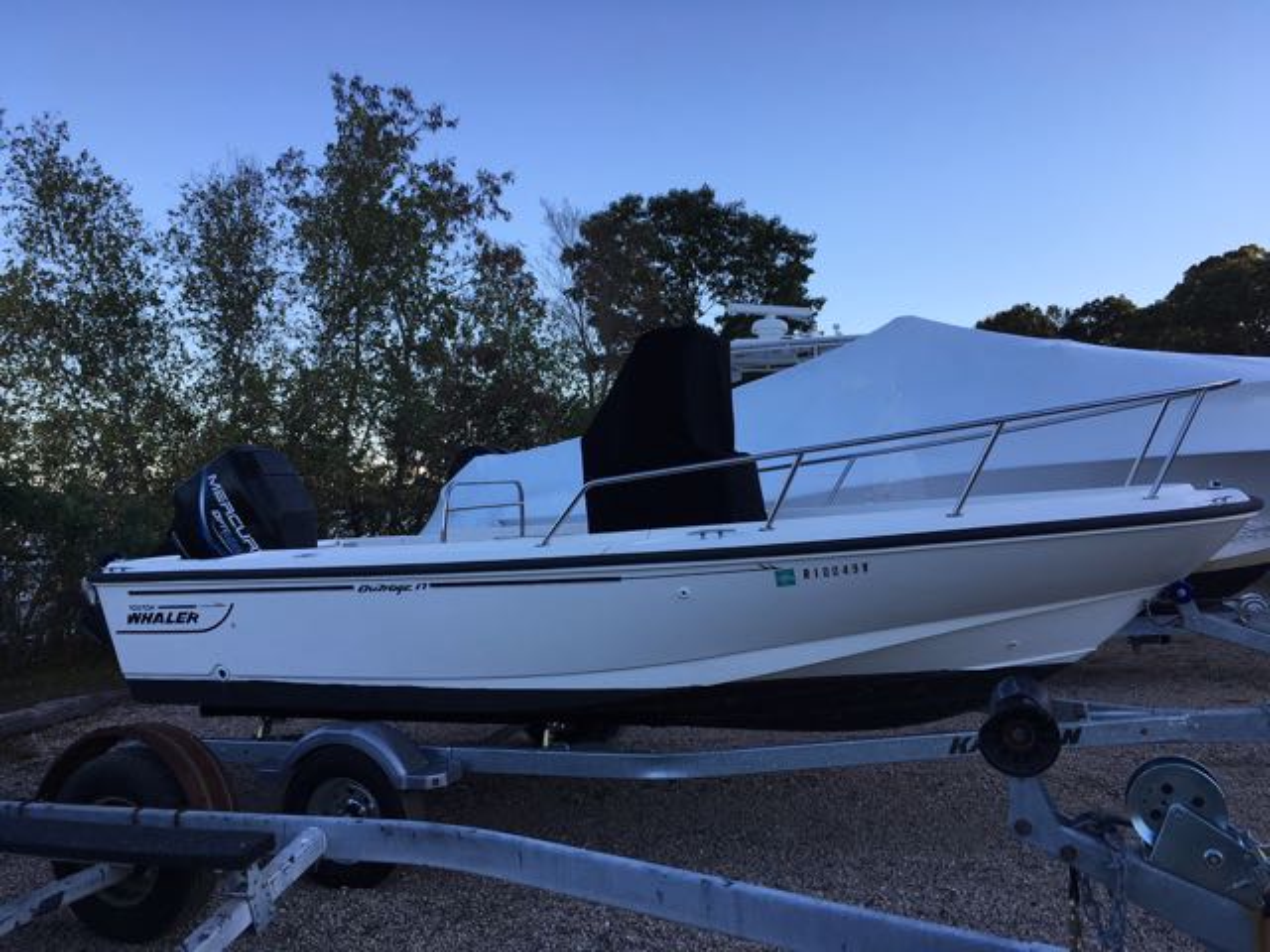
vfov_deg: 48.2
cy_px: 476
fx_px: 1064
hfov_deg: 61.7
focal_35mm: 29
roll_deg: +2.0
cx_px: 635
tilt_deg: +0.5
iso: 25
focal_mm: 4.15
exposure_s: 1/460
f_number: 2.2
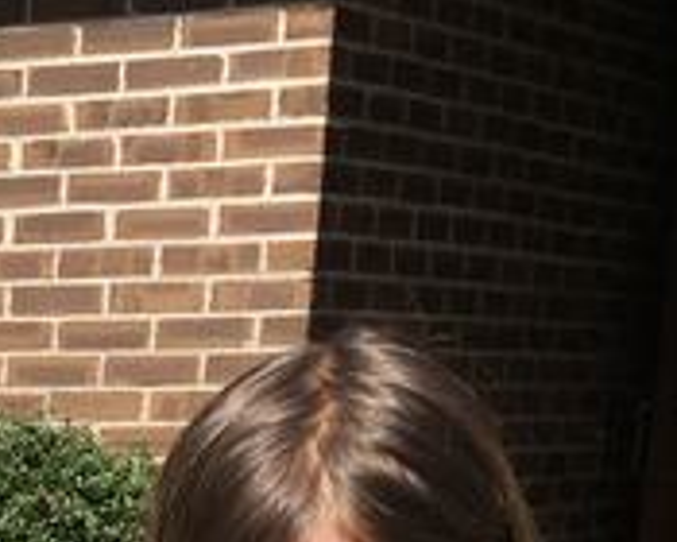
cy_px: 1223
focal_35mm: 151
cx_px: -571
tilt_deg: -15.0
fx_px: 3026
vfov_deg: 9.3
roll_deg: +0.7
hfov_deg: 11.7
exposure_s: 1/1748
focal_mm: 4.15
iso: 25
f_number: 2.2
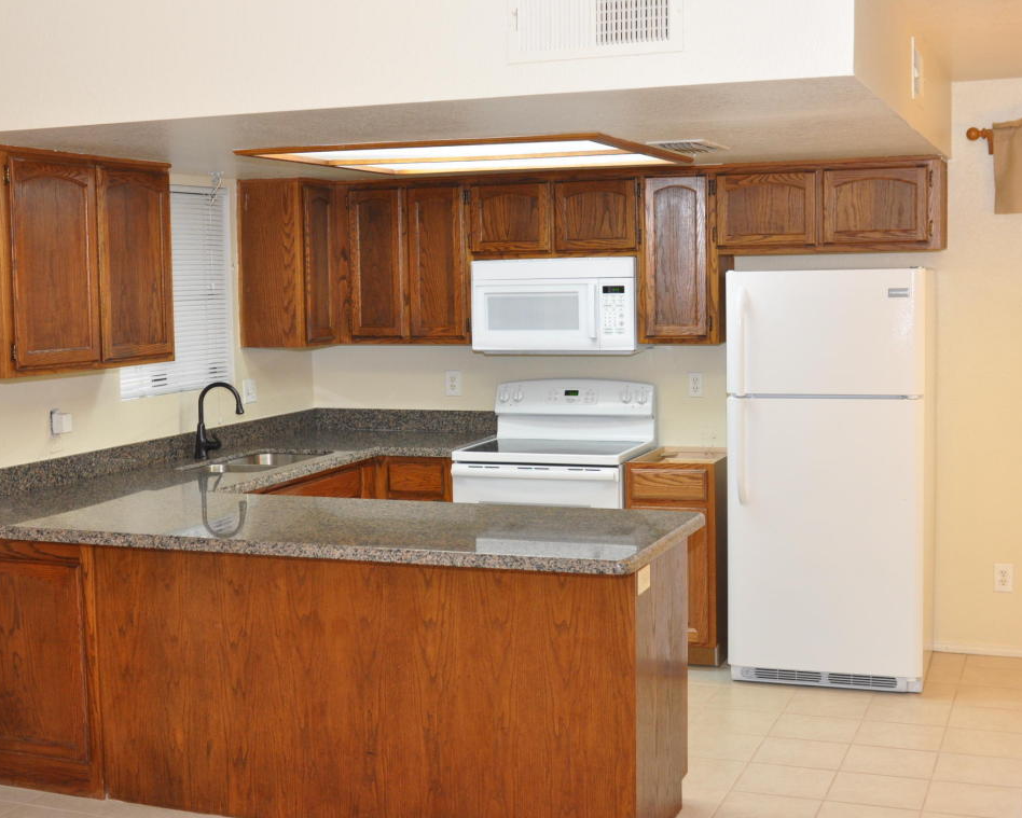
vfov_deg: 31.5
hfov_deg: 38.7
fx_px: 1452
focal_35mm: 48
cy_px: 413
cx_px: 443
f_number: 4
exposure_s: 1/60
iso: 720
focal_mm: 28
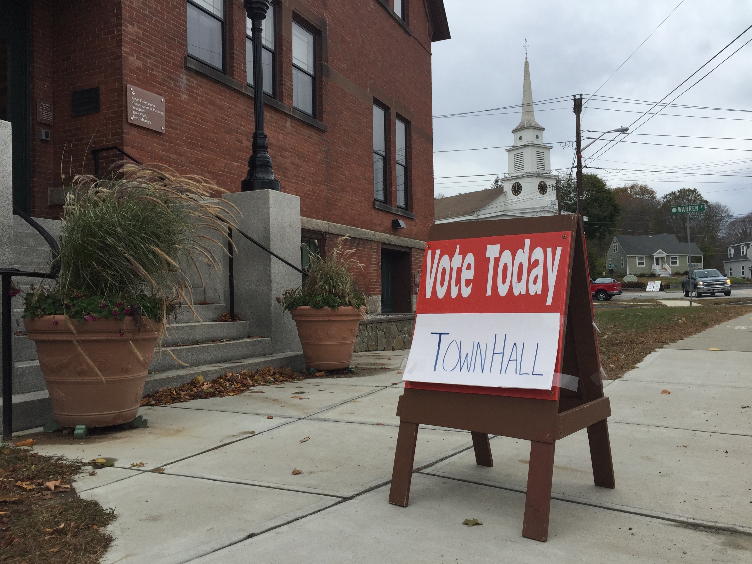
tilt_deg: +0.9
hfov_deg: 61.7
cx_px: 376
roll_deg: +0.1
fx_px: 630
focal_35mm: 29
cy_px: 282
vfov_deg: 48.2
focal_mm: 4.15
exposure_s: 1/879
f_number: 2.2
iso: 32
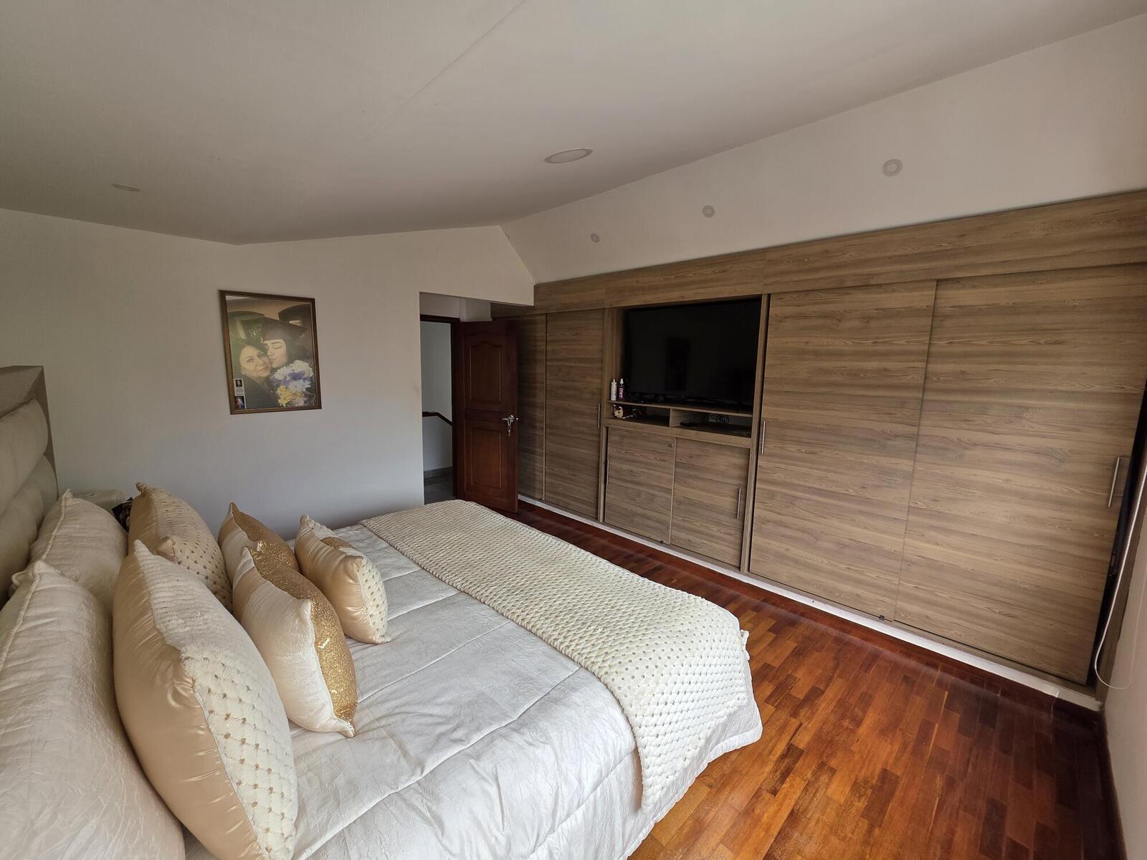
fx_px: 431
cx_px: 574
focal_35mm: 13
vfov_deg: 89.9
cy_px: 430
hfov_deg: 106.2
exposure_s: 1/120
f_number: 1.9
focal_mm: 2.2
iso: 32
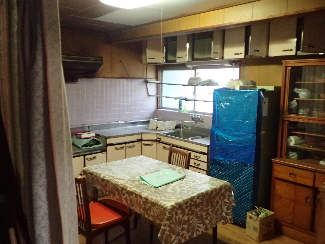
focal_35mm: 30
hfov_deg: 60.0
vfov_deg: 46.8
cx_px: 162
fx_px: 282
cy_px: 122
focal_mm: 5.5
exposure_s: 1/25
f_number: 2.3
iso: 800
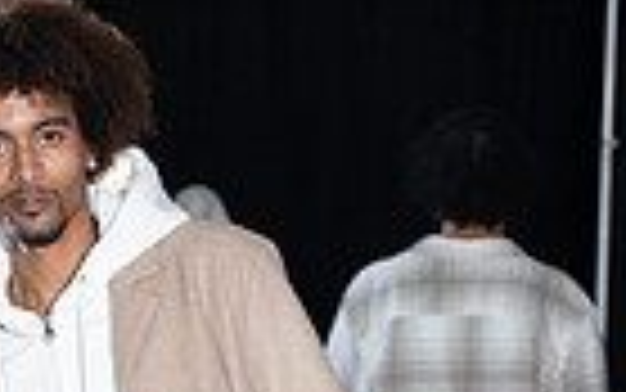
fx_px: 5752
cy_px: 969
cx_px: 131
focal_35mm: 337
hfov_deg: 6.2
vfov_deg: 3.8
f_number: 7.1
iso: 1250
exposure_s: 1/125
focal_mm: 102
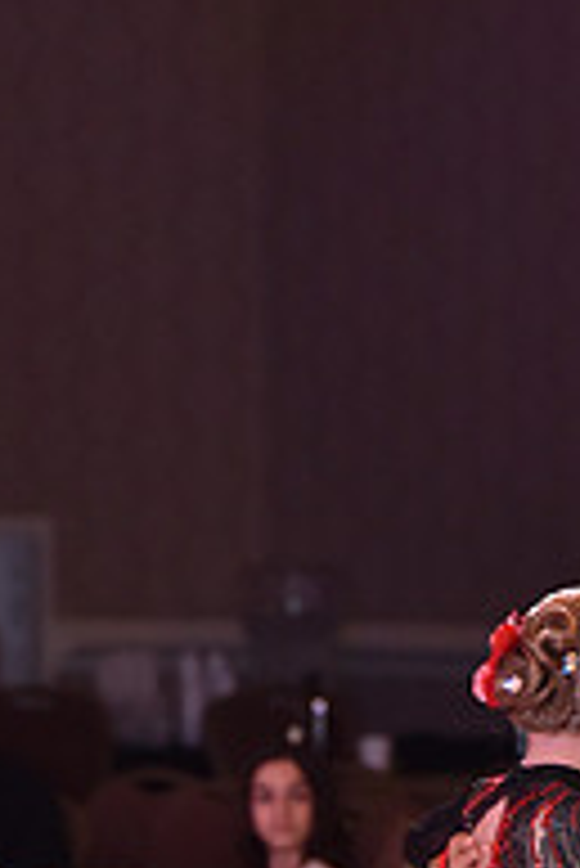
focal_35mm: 601
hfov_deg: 2.3
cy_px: 1210
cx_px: 632
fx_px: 14497
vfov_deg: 3.4
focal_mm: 200
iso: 2000
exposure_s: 1/250
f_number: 5.6
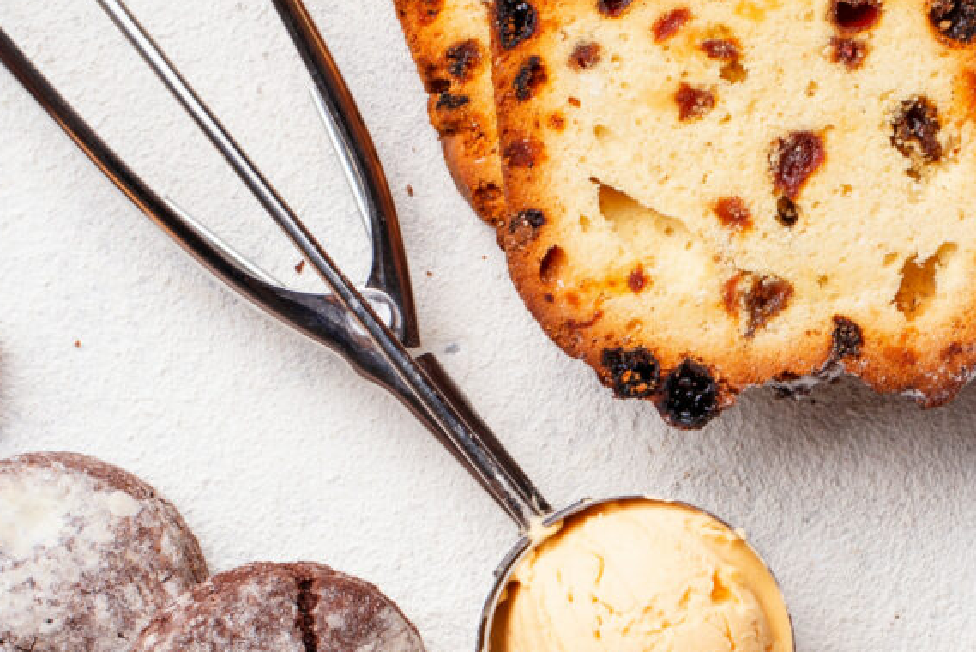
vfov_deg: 7.6
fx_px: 4882
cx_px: 770
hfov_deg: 11.4
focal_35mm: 180
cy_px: 794
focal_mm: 50
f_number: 9
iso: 100
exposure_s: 1/125
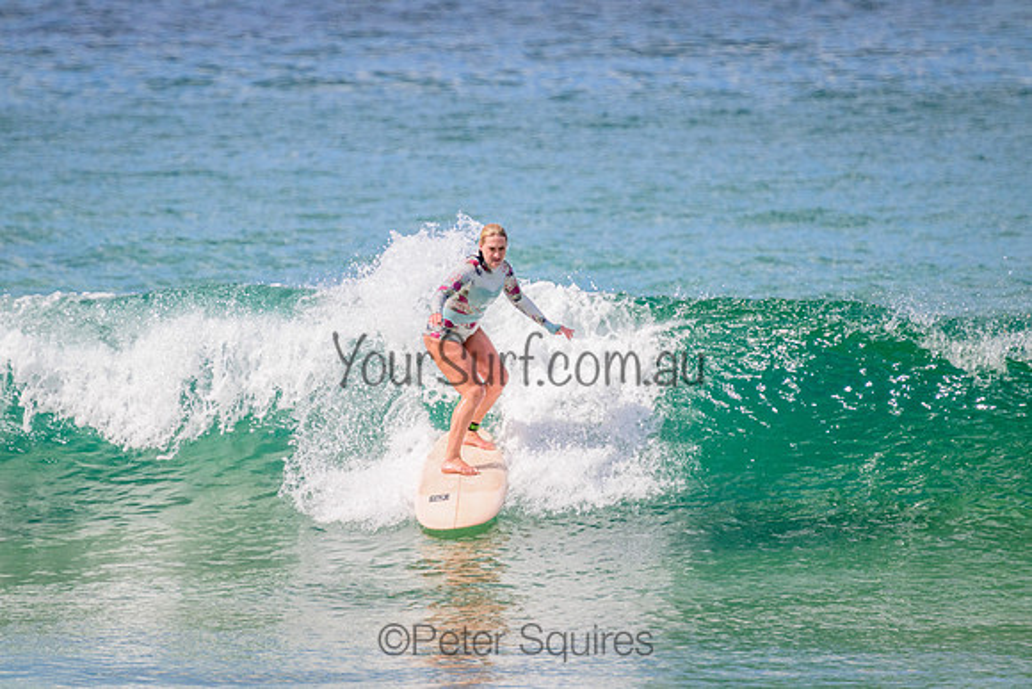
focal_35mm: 800
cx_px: 516
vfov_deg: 1.7
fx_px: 22938
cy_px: 344
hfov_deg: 2.6
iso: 1100
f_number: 11
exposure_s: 1/2000
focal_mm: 800
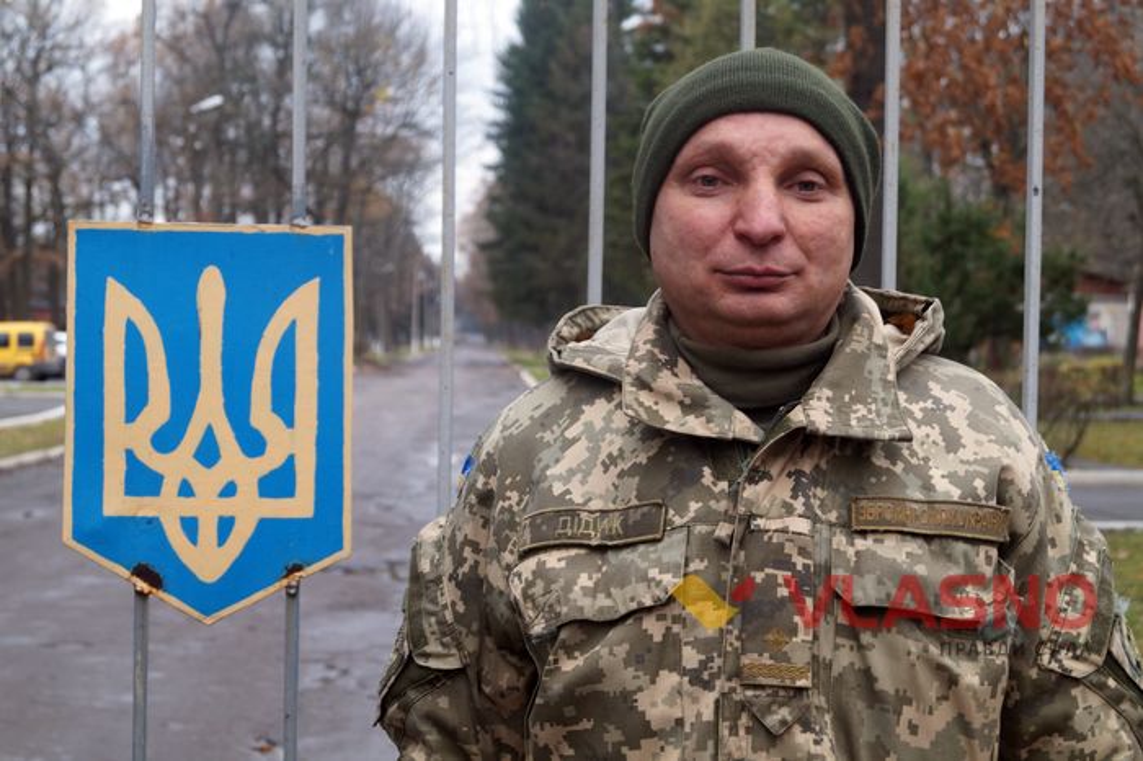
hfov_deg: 33.4
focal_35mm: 60
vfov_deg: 22.6
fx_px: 1904
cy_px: 380
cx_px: 572
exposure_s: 1/80
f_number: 6.3
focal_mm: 40
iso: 500
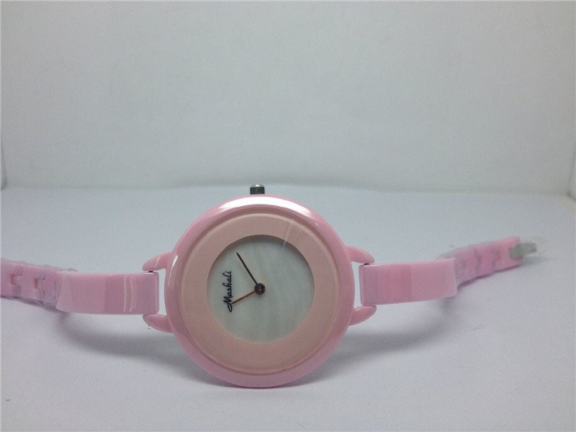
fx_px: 582
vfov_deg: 40.7
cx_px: 288
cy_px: 216
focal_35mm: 35
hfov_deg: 52.6
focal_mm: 4.28
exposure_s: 1/173
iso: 50
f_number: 2.4
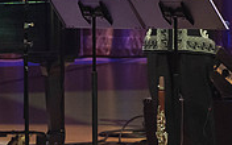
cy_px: 13
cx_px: -65
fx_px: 5520
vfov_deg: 1.5
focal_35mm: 873
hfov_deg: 2.4
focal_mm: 250
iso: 3200
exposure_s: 1/250
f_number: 5.6
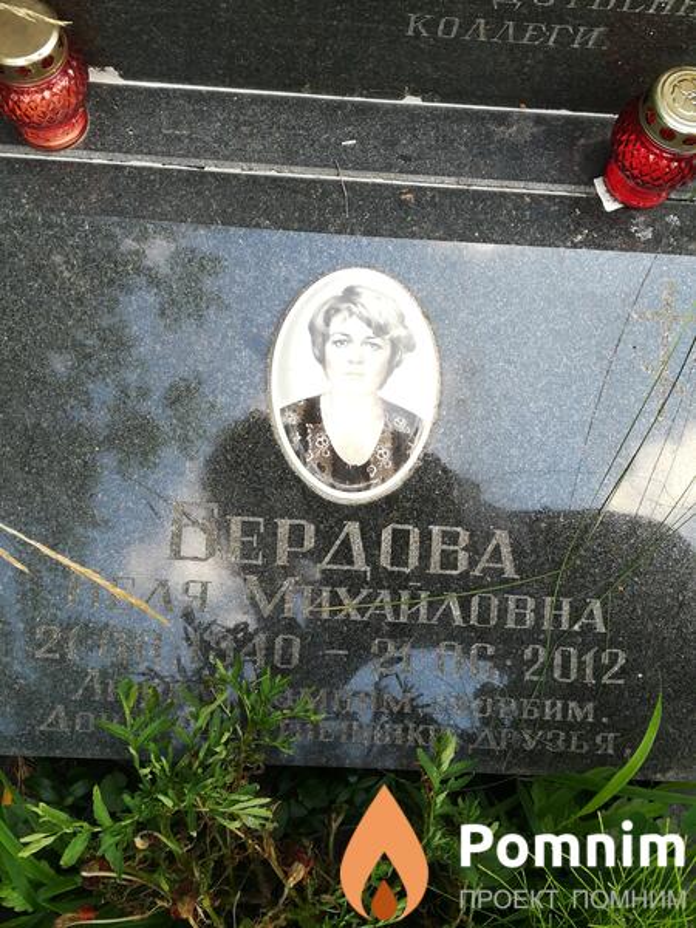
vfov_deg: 54.0
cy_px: 464
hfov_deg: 41.8
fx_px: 911
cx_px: 348
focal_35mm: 34
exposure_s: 1/60
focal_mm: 3.83
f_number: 2.2
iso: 80
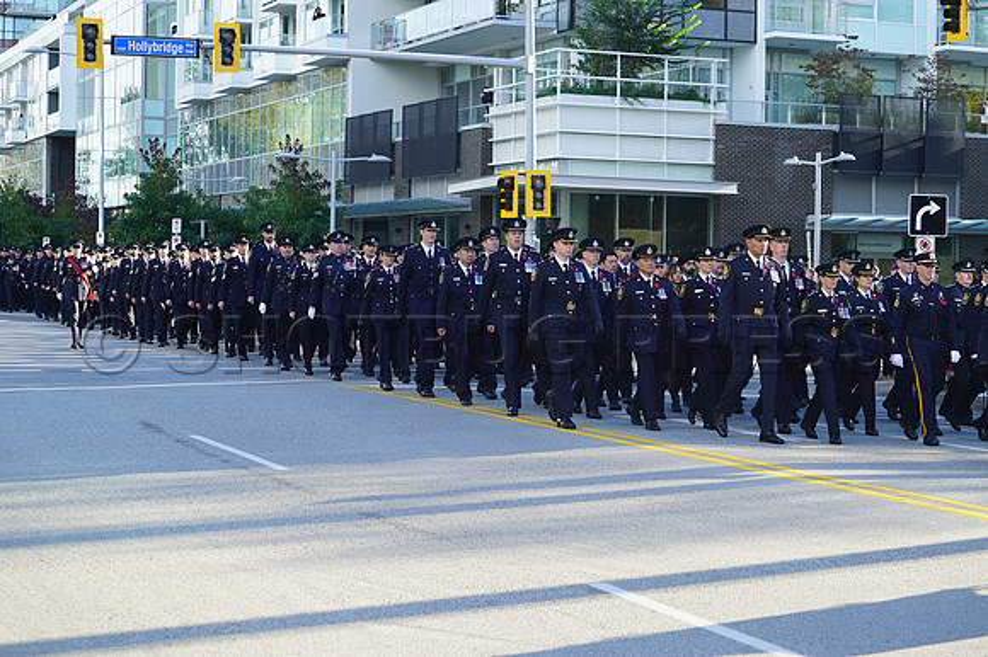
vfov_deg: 19.4
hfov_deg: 28.9
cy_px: 328
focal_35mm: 70
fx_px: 1920
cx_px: 494
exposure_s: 1/80
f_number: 5.6
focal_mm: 70
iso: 100
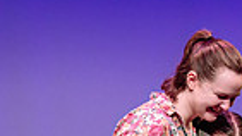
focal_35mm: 755
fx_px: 4840
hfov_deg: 2.9
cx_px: 333
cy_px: 211
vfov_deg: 1.6
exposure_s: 1/250
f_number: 4
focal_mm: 175
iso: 1000
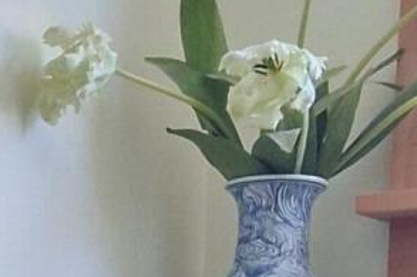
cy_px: 912
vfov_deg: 6.4
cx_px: -246
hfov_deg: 10.3
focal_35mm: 192
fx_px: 2223
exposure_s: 1/50
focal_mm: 4
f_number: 1.8
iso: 320
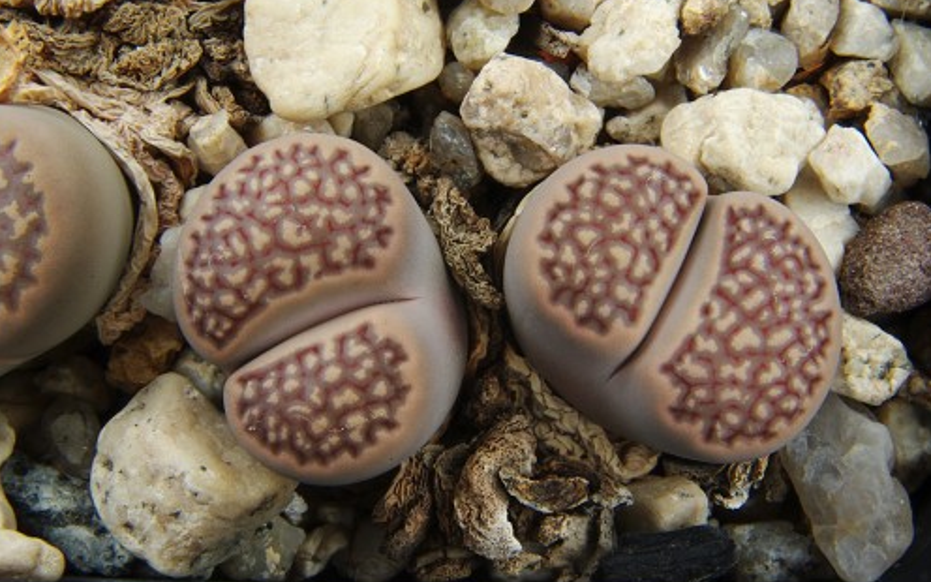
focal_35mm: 108
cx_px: 466
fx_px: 2740
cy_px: 288
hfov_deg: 19.3
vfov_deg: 12.1
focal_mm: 70
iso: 100
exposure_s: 1.5
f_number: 38
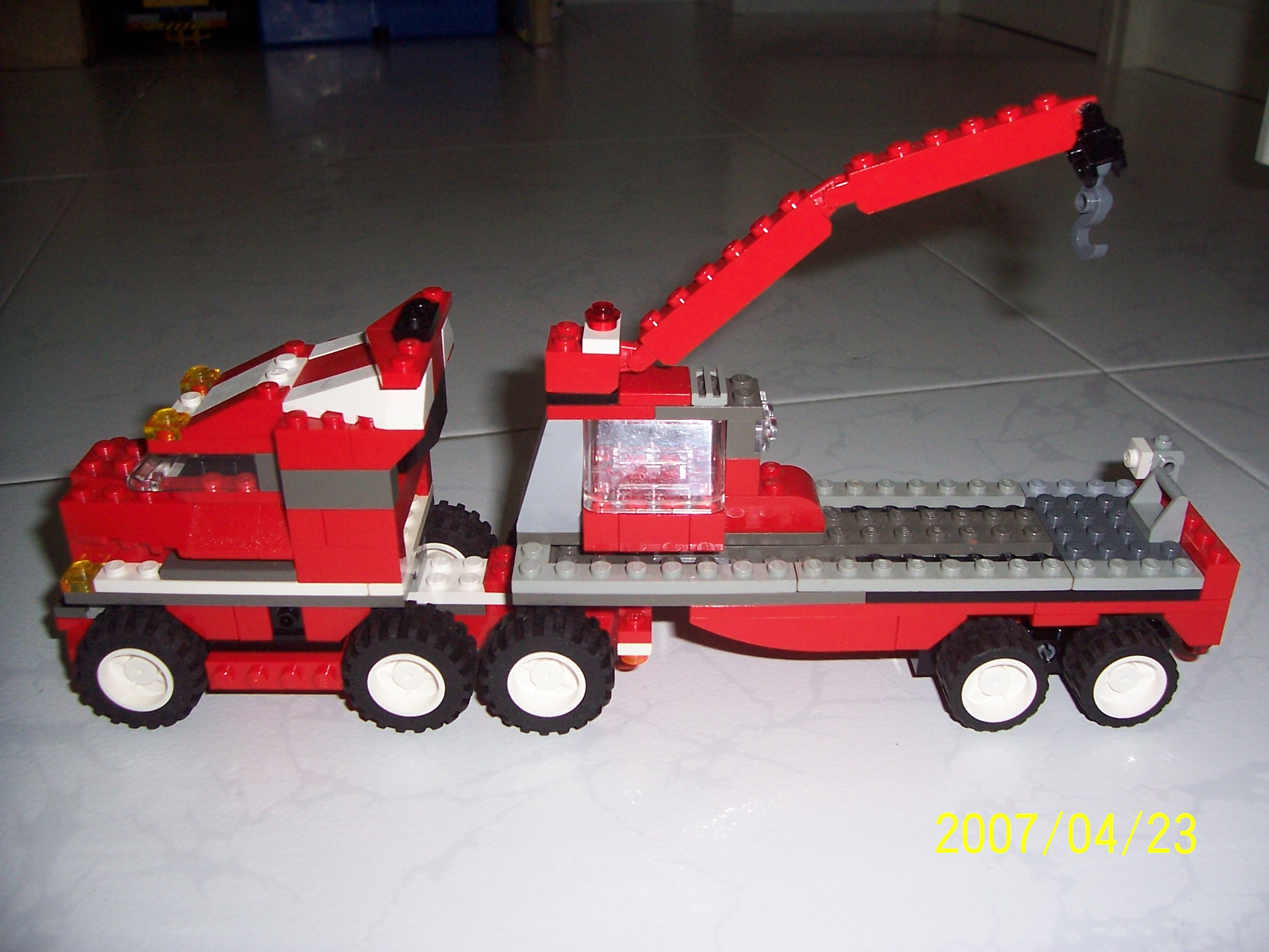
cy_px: 476
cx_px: 634
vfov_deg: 41.8
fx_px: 1246
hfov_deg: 54.0
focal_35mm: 34
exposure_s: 1/60
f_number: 2.7
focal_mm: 5.6
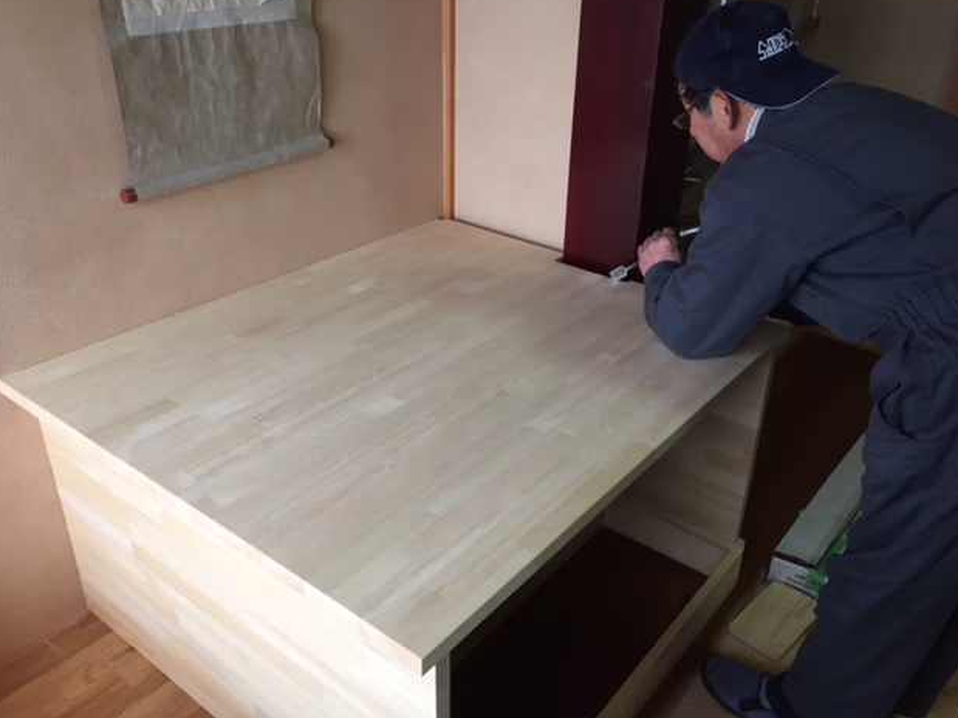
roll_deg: -2.0
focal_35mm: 30
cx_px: 484
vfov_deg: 46.8
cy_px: 350
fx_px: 830
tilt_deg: -27.6
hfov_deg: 60.0
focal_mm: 4.15
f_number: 2.2
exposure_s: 1/30
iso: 64
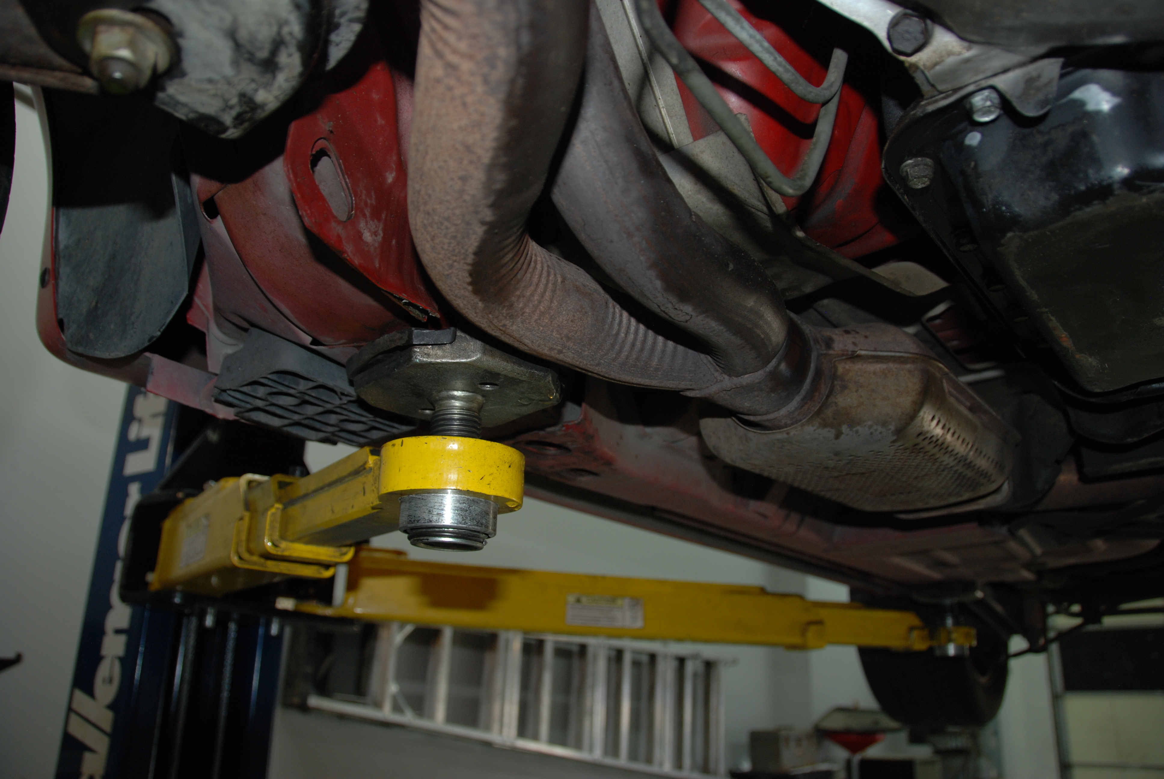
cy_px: 390
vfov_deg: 48.0
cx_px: 582
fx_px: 874
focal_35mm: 27
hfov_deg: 67.3
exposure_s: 1/60
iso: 200
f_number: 3.5
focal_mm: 18
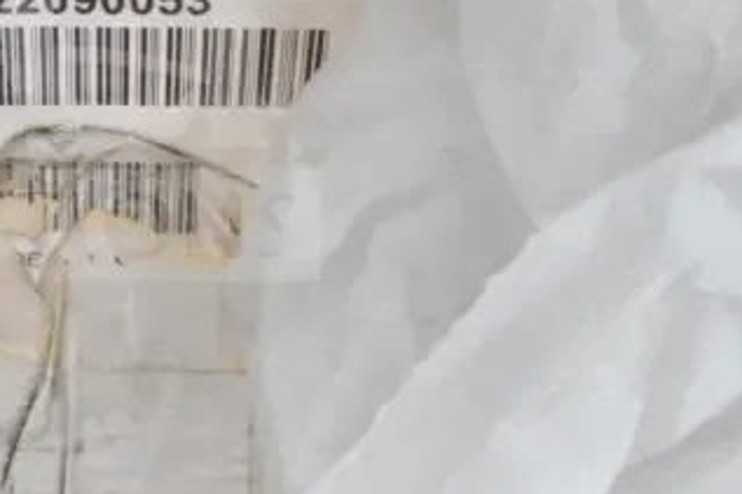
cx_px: 56
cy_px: 95
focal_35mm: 52
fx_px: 1071
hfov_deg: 35.6
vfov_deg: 25.5
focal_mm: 18
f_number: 13
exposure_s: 1/1000
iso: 6400
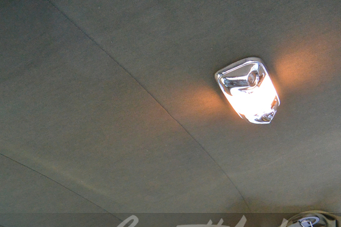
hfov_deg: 37.1
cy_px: 165
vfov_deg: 25.7
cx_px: 77
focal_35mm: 52
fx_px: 493
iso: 1250
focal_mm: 11
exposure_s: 1/60
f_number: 3.5
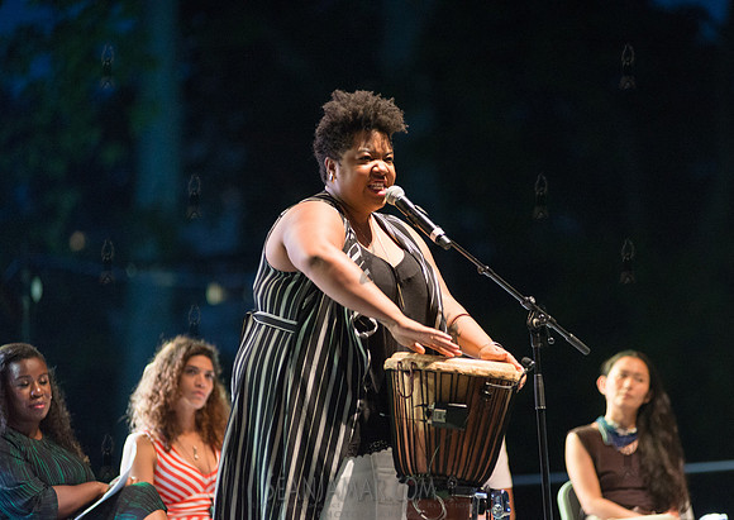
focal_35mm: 195
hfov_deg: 10.3
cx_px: 395
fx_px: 4058
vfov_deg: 7.3
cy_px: 263
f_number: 2.8
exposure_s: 1/320
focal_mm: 185
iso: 3200
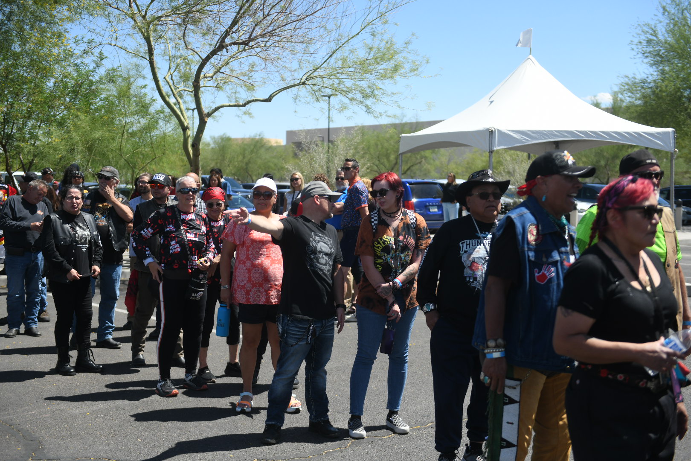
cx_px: 346
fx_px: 960
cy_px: 230
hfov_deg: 39.6
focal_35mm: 50
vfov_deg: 27.0
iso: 500
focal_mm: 50
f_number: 2.8
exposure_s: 1/8000
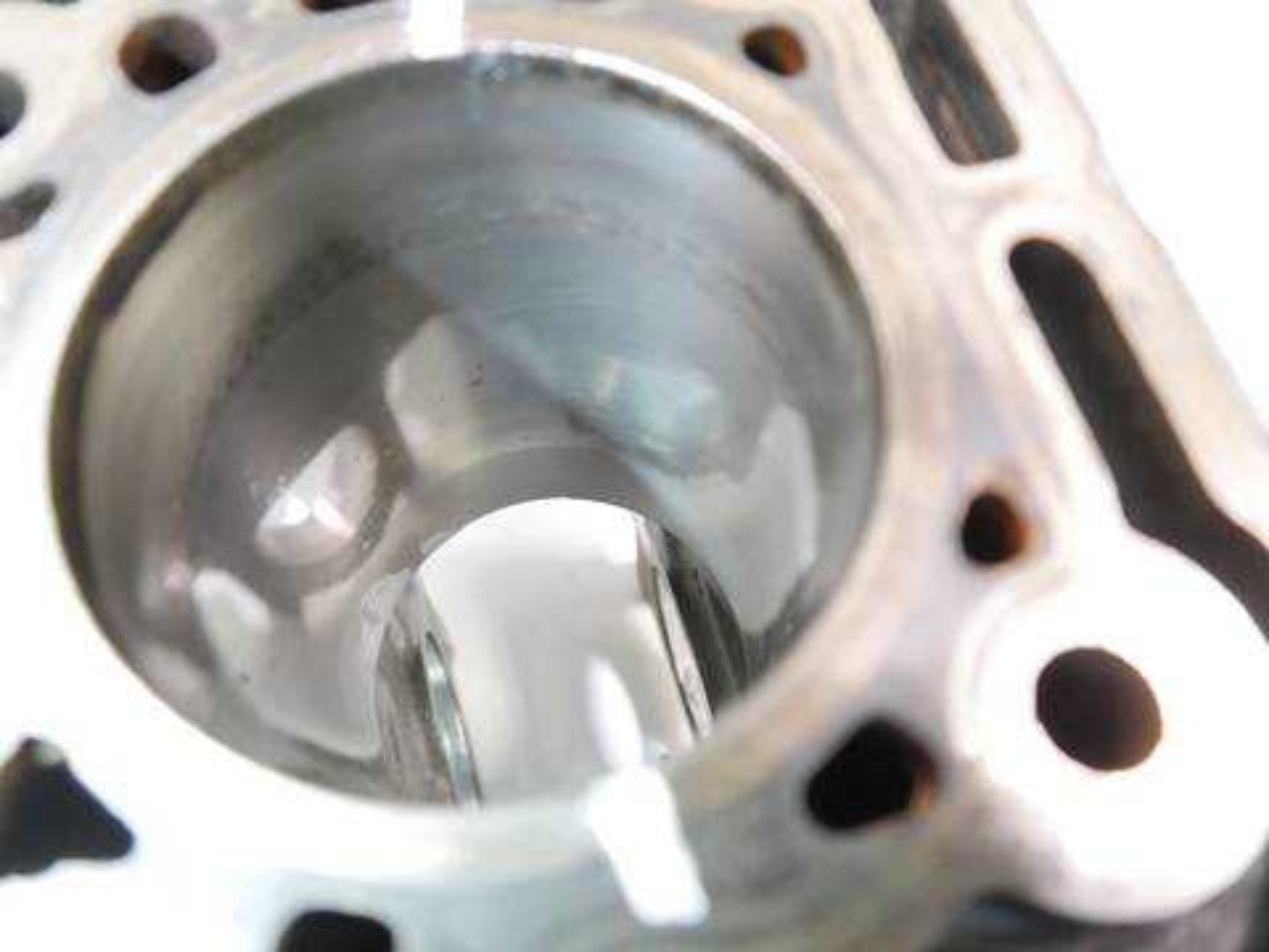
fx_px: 1100
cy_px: 476
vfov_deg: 46.8
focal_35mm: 30
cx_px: 634
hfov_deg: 60.0
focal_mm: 15
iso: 3200
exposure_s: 1/50
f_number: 3.5
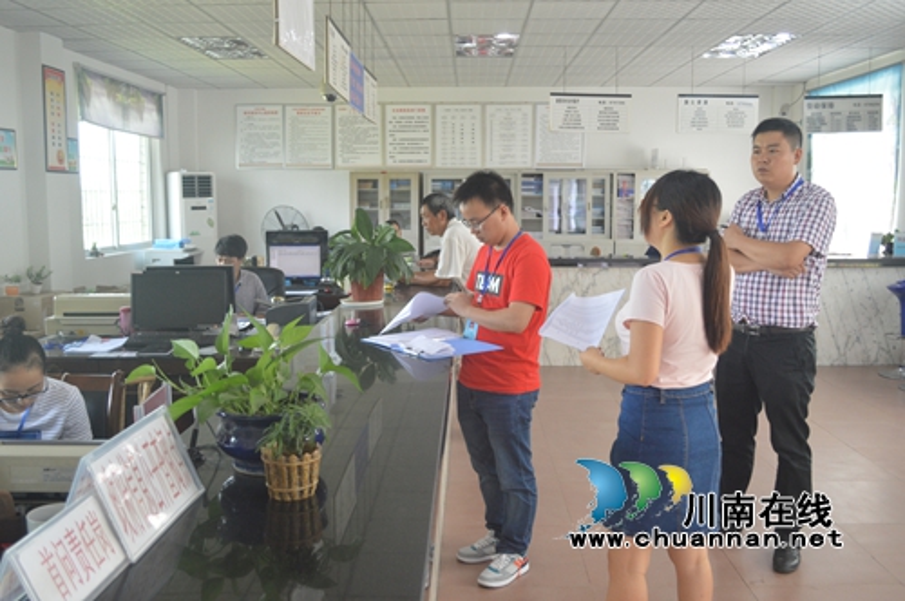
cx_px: 452
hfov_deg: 57.3
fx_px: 828
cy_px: 300
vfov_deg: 39.9
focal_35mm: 33
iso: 800
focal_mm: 22
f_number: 4
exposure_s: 1/100
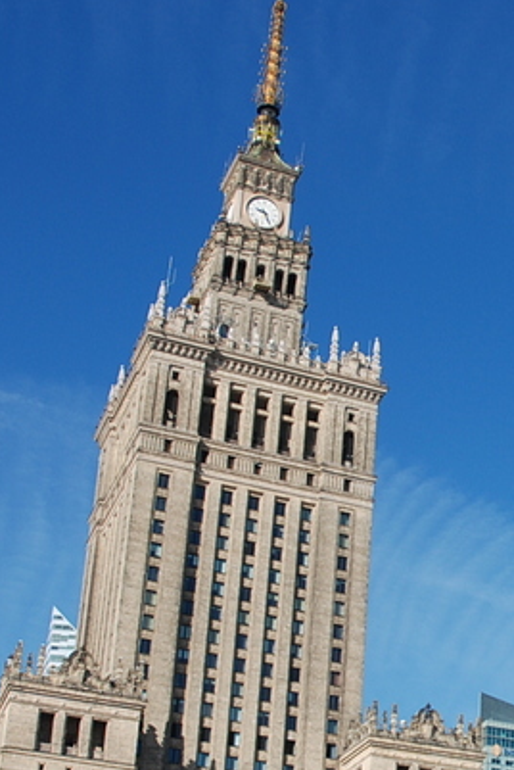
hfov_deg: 18.8
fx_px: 1475
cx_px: 606
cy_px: 611
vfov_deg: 28.6
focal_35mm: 69
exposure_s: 1/250
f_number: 8
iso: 100
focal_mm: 18
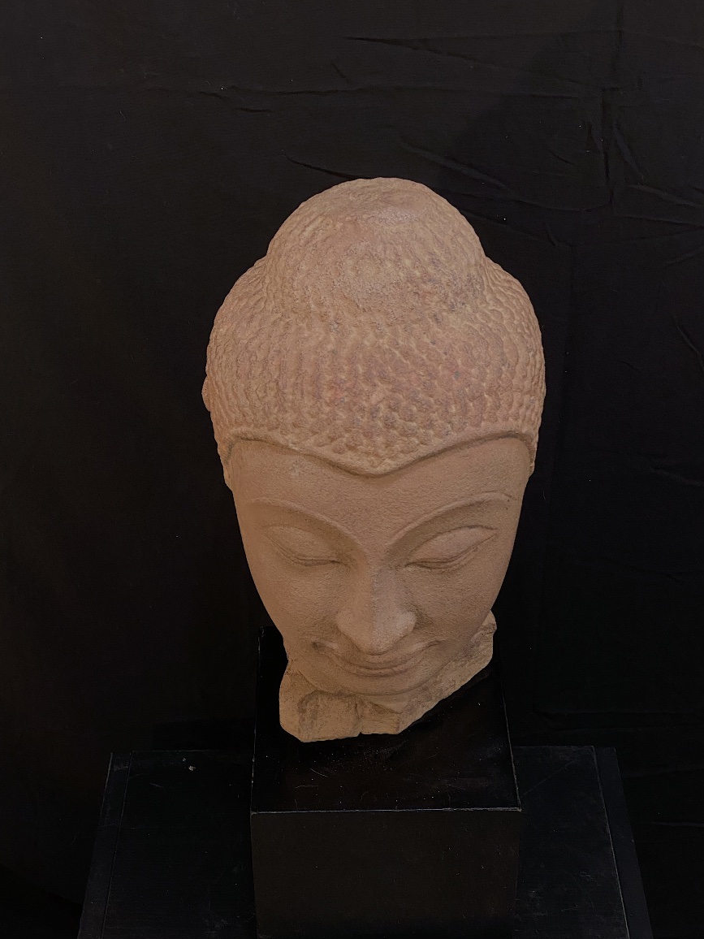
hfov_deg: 27.0
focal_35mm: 54
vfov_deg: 35.5
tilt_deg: -35.3
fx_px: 1464
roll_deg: +0.3
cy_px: 468
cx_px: 346
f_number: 2
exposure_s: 1/50
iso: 250
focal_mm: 6
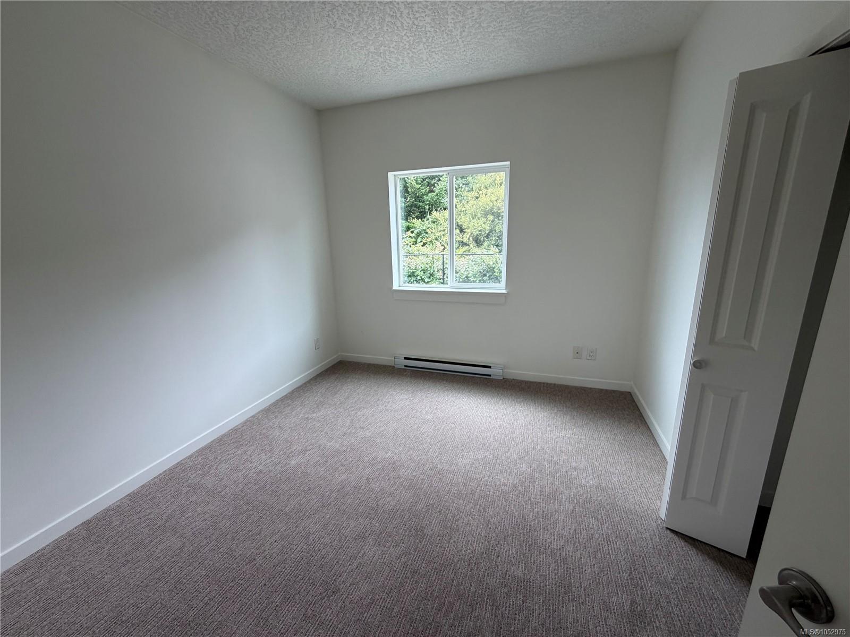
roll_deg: +0.9
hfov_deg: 102.1
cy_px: 318
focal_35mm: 14
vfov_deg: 85.7
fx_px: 344
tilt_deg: -13.2
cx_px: 425
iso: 125
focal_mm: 2.22
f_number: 2.2
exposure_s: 1/121
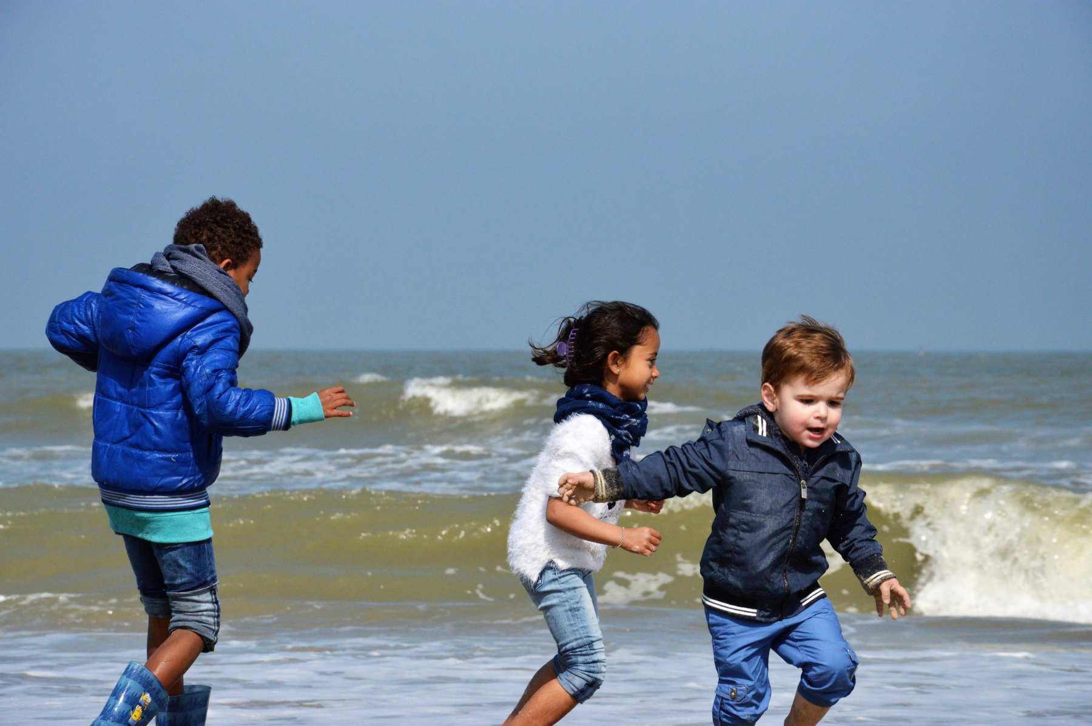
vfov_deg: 8.7
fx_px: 4773
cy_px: 363
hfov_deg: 13.1
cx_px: 546
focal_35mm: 158
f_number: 9
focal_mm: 105
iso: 800
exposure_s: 1/4000
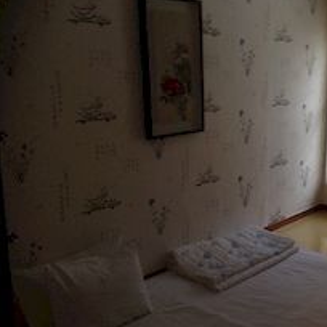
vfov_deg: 33.9
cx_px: 279
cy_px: 191
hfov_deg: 32.7
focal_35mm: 50
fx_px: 534
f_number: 2.4
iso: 100
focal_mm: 4.12
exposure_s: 1/20
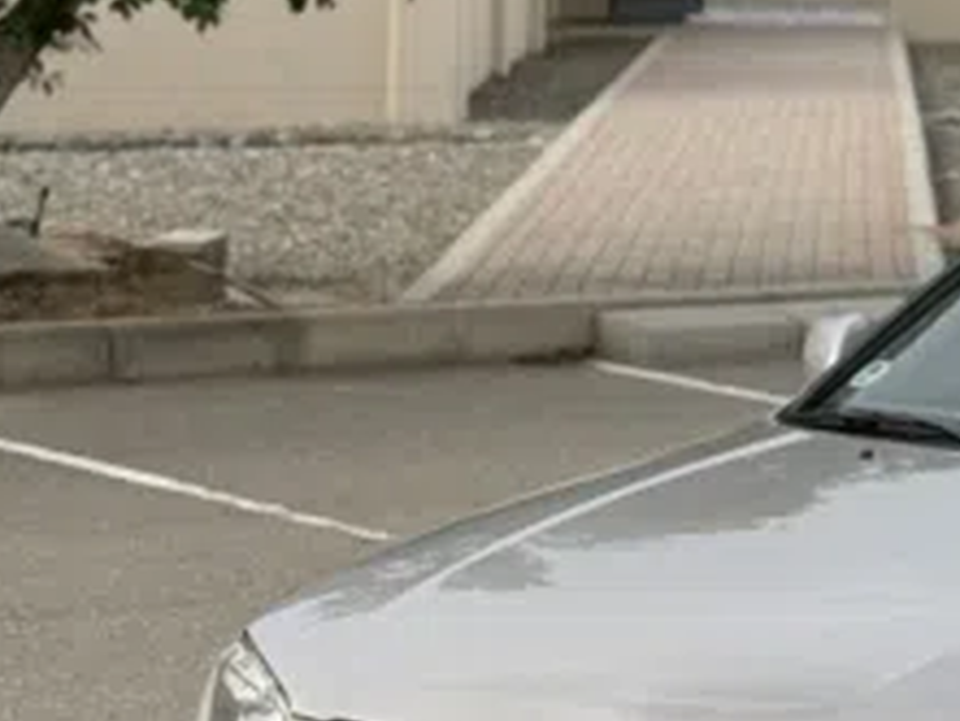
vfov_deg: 10.6
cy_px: 13
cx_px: 1342
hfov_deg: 13.5
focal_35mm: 139
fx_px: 3857
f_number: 1.78
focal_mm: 6.76
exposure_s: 1/1838
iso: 80
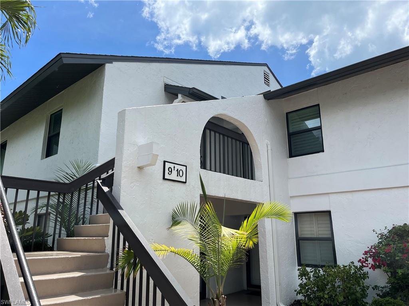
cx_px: 204
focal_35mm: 26
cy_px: 153
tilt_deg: +13.2
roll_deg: +0.9
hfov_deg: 67.3
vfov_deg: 53.1
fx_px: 307
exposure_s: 1/4149
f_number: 1.6
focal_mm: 5.1
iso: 50
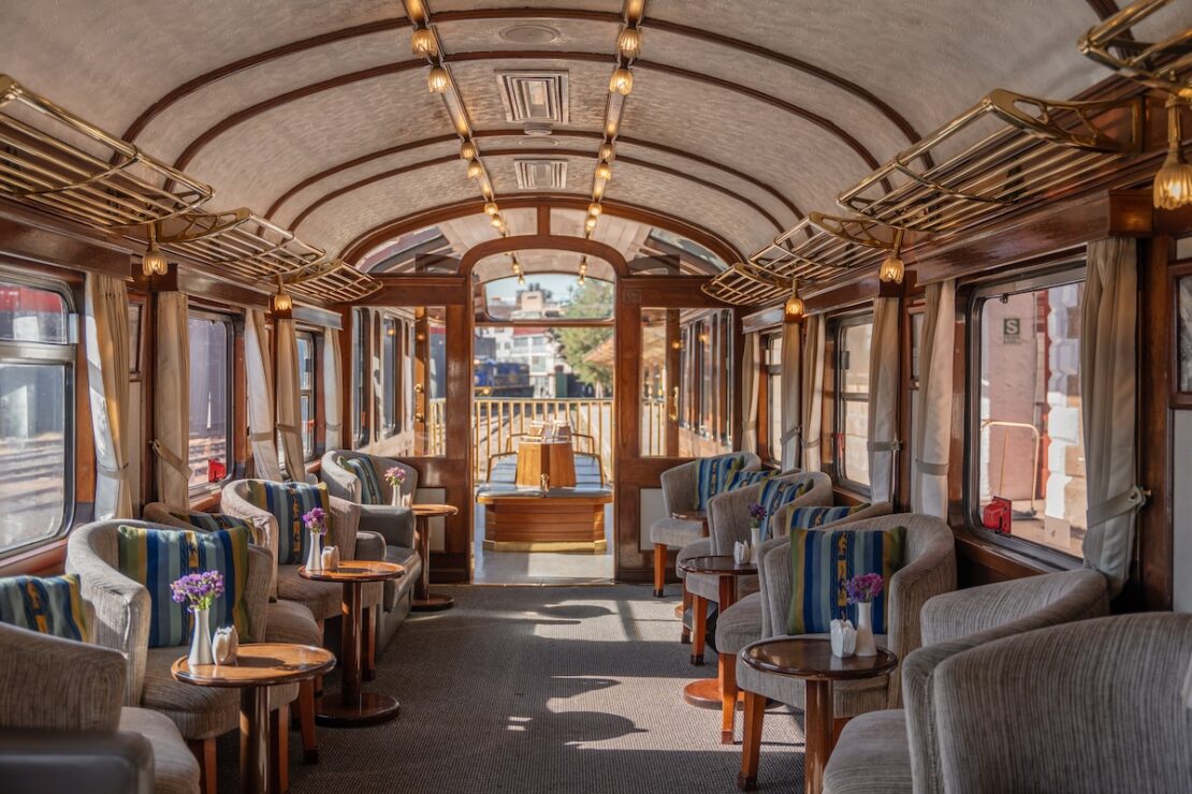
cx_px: 596
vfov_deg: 37.5
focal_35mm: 35
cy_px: 397
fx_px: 1172
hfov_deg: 53.9
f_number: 2.8
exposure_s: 1/200
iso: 100
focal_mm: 35.4
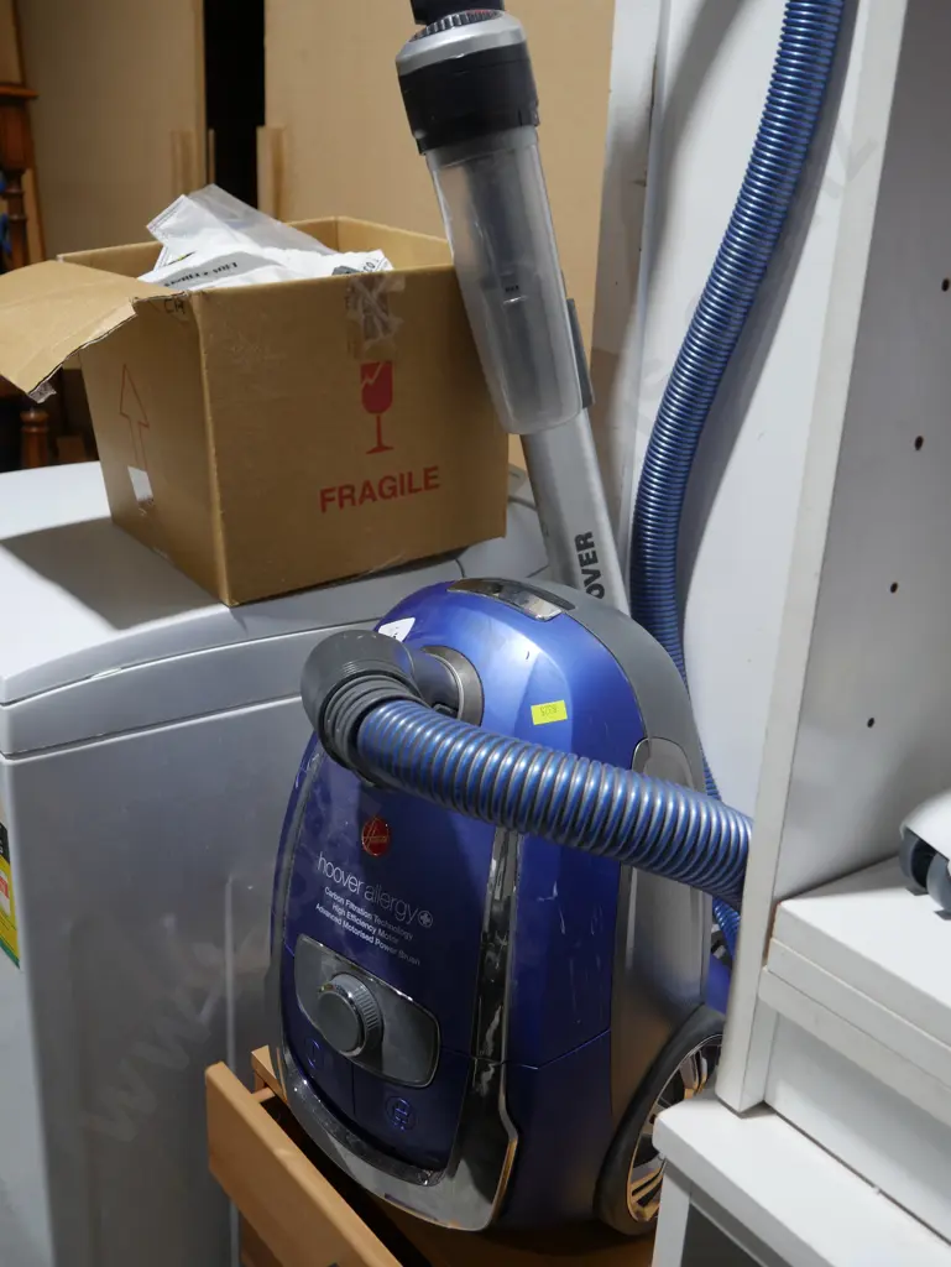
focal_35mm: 34
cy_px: 634
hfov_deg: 41.8
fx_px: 1244
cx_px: 476
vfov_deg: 53.9
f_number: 4
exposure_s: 1/60
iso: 200
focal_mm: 17
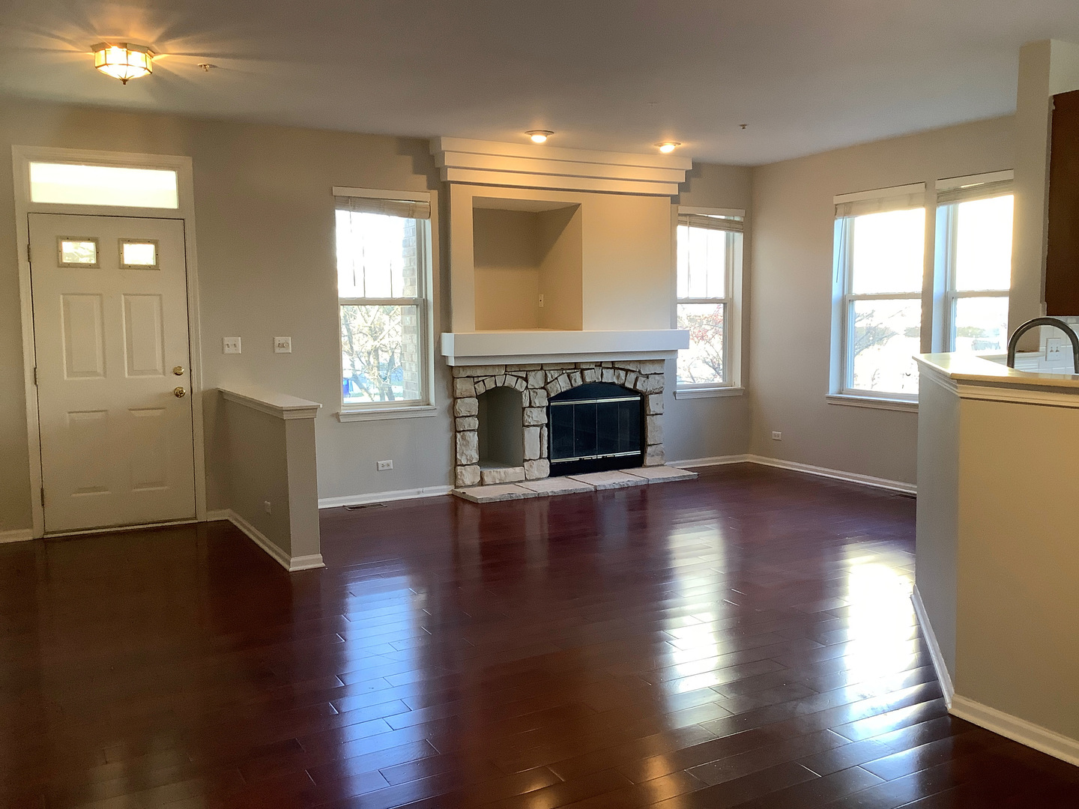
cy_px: 404
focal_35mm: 31
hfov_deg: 58.4
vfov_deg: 45.4
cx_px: 540
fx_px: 966
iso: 125
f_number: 2.4
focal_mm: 3.3
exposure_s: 1/60
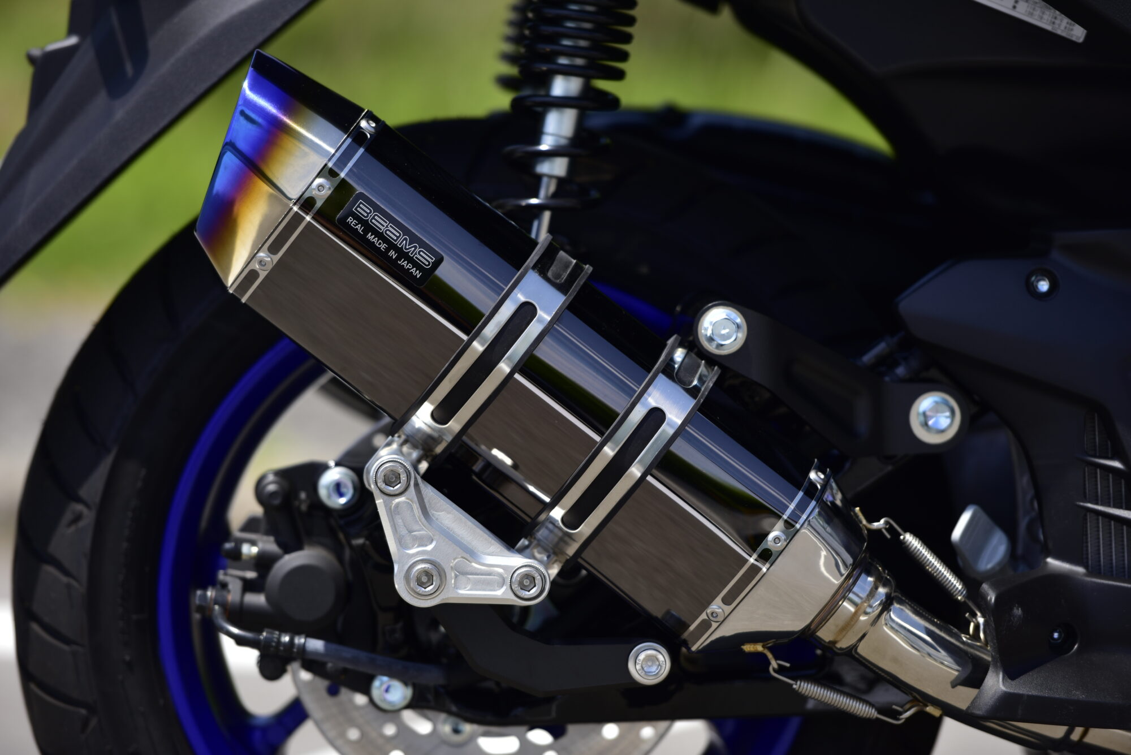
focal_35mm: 185
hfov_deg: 11.1
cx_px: 566
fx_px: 5814
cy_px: 378
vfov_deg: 7.4
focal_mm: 185
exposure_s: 1/1600
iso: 100
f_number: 3.2
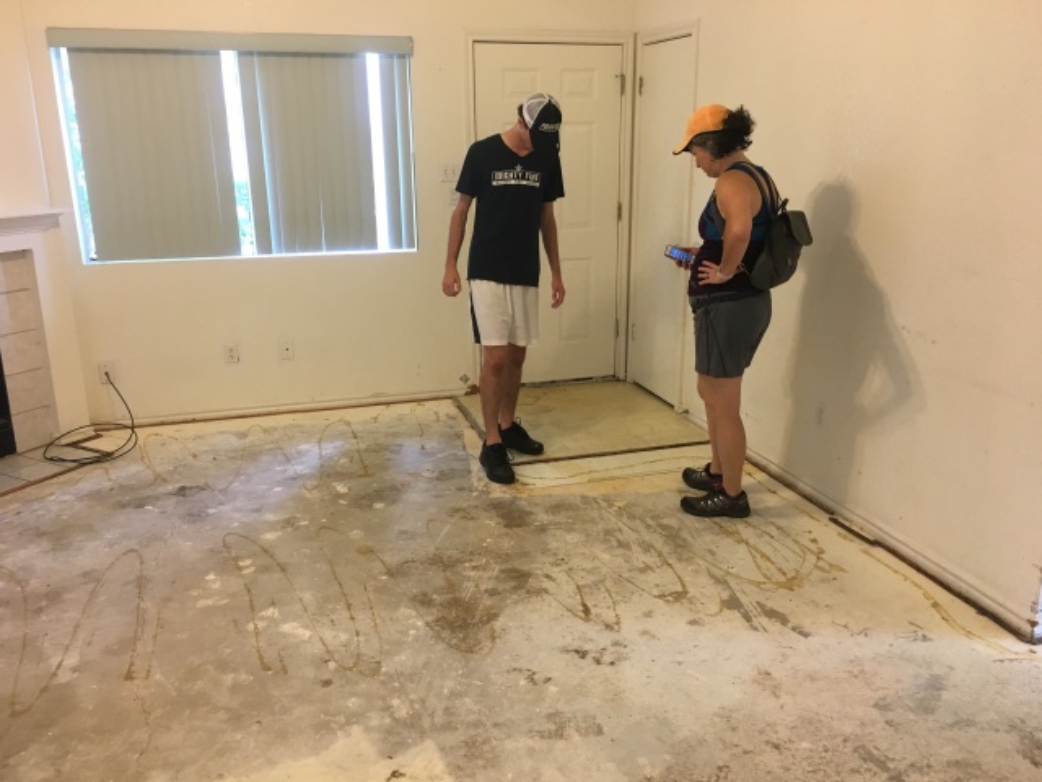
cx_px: 521
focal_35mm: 29
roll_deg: +2.0
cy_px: 391
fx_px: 873
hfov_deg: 61.7
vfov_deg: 48.2
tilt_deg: -16.0
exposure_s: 1/30
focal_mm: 4.15
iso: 100
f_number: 2.2
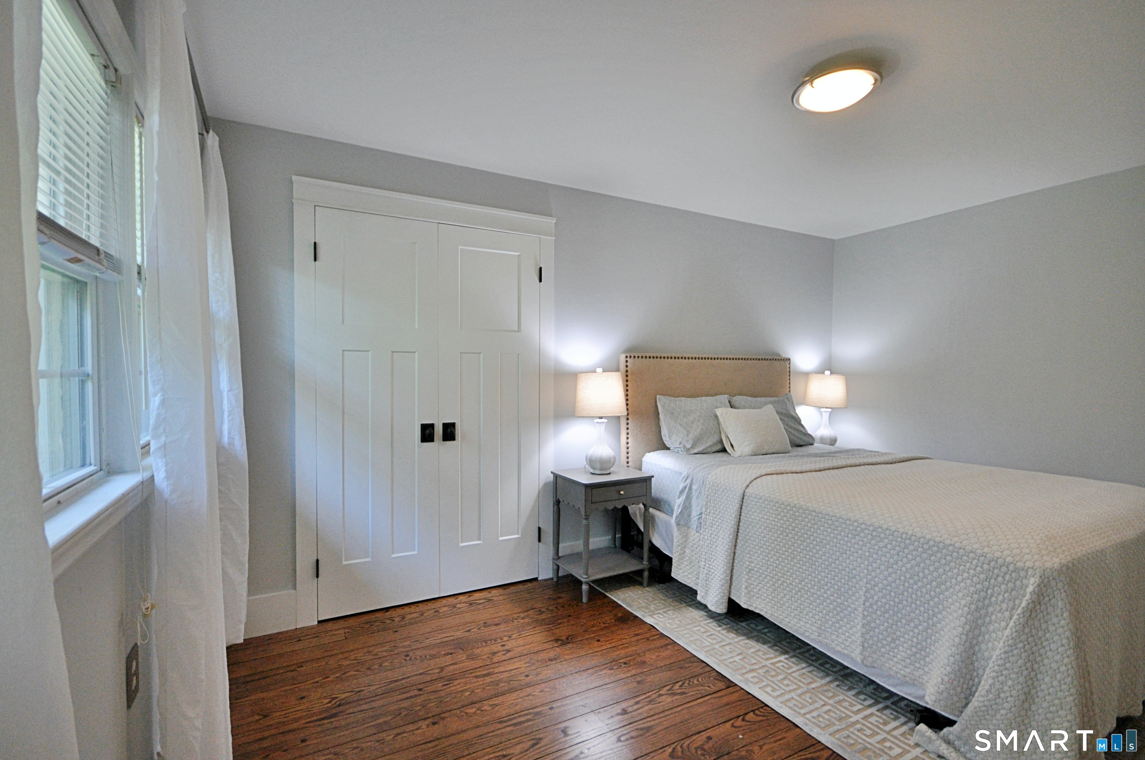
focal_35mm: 15
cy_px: 380
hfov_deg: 100.5
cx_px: 572
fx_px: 476
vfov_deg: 77.2
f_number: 4
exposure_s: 1/60
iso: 800
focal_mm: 10
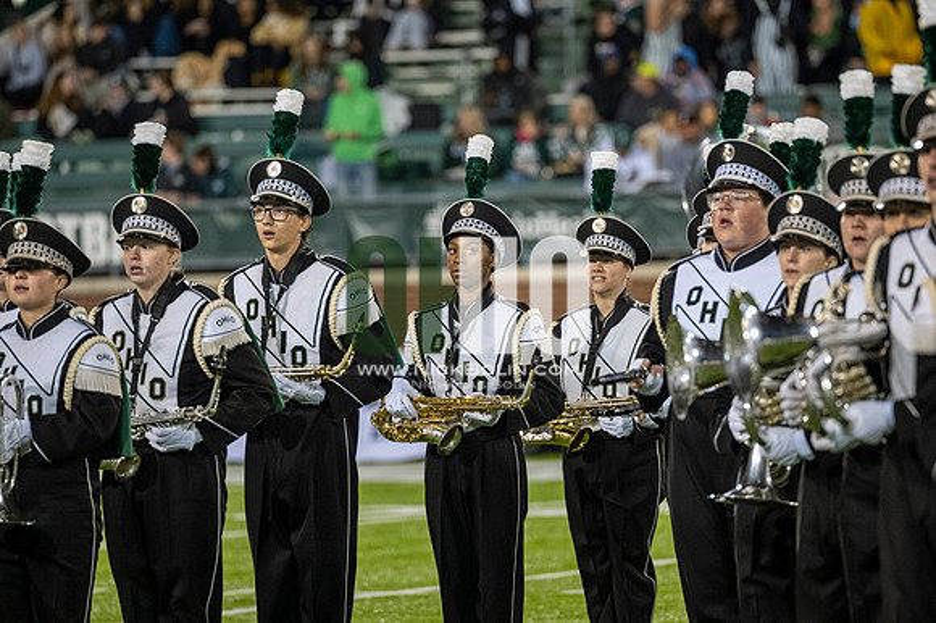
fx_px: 7795
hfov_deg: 6.9
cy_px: 312
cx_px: 468
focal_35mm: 300
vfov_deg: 4.6
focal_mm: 200
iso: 1000
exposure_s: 1/500
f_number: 2.8
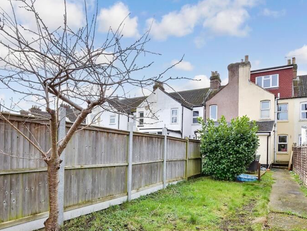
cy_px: 147
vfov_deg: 60.2
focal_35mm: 22
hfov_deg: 76.3
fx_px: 195
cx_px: 149
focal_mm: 10
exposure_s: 1/250
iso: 320
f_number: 8
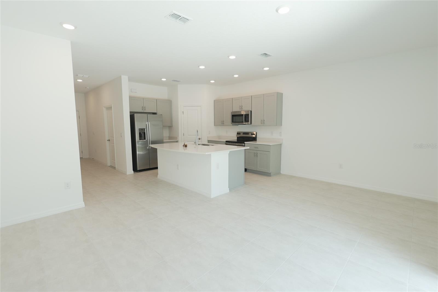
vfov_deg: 73.8
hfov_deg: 96.7
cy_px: 146
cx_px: 219
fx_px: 195
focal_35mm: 16
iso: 100
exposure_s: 1/60
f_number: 2.8
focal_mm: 11
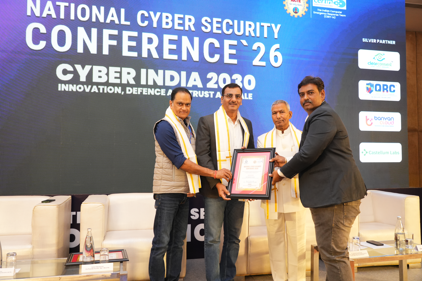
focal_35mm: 30
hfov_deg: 61.9
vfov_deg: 43.6
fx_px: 352
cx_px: 211
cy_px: 140
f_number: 4
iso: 2000
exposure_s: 1/160
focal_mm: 30
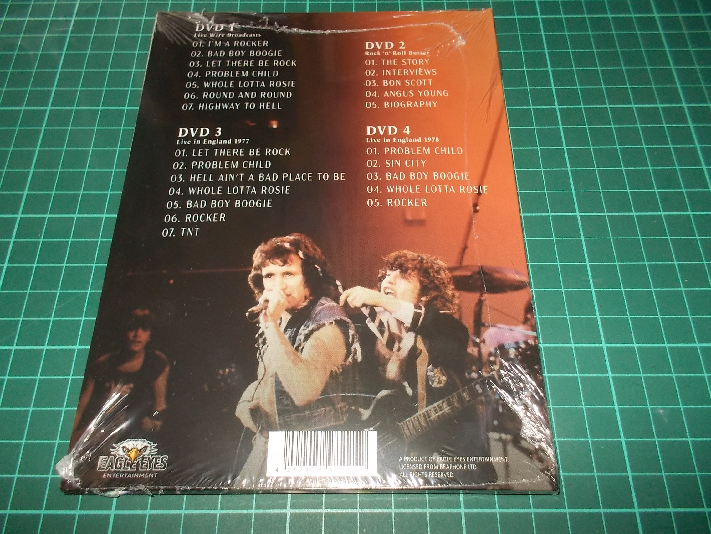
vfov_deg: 48.2
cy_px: 267
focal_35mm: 29
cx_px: 356
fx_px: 596
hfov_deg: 61.7
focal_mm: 4.1
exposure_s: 1/30
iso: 200
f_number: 3.3
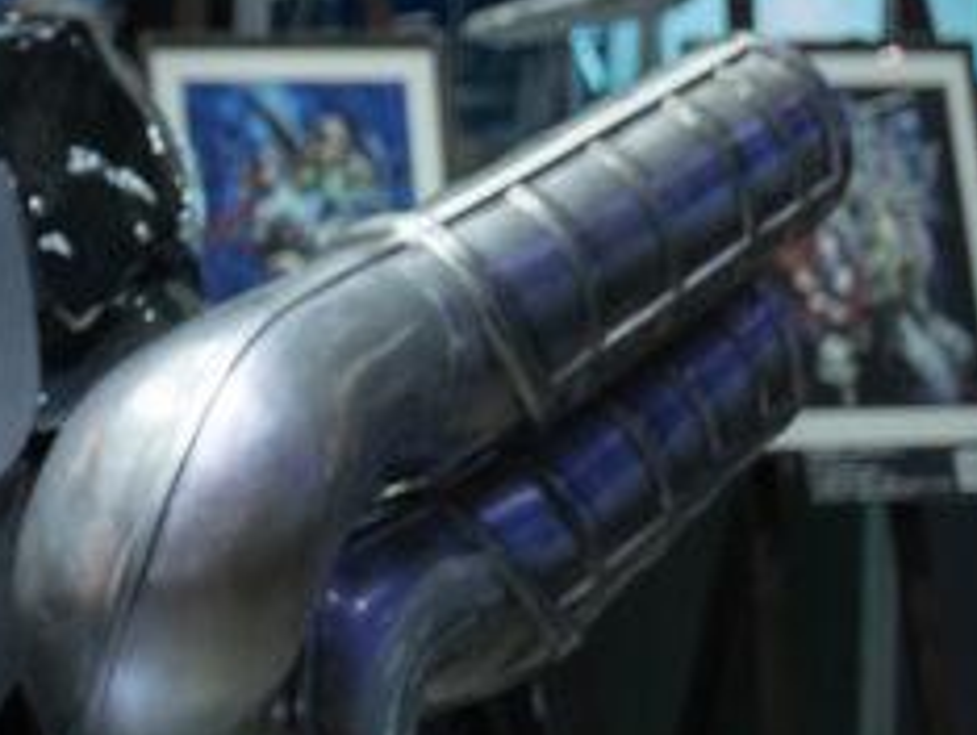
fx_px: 7091
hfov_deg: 7.6
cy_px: 725
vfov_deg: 5.9
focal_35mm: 251
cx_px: -831
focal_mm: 49
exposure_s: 1/100
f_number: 4
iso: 800
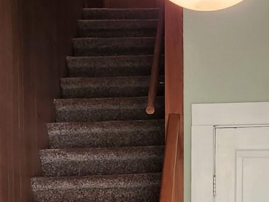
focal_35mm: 107
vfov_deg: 13.2
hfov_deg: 18.3
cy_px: 282
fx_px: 831
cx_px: 195
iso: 160
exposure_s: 1/120
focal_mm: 5.4
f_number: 1.8
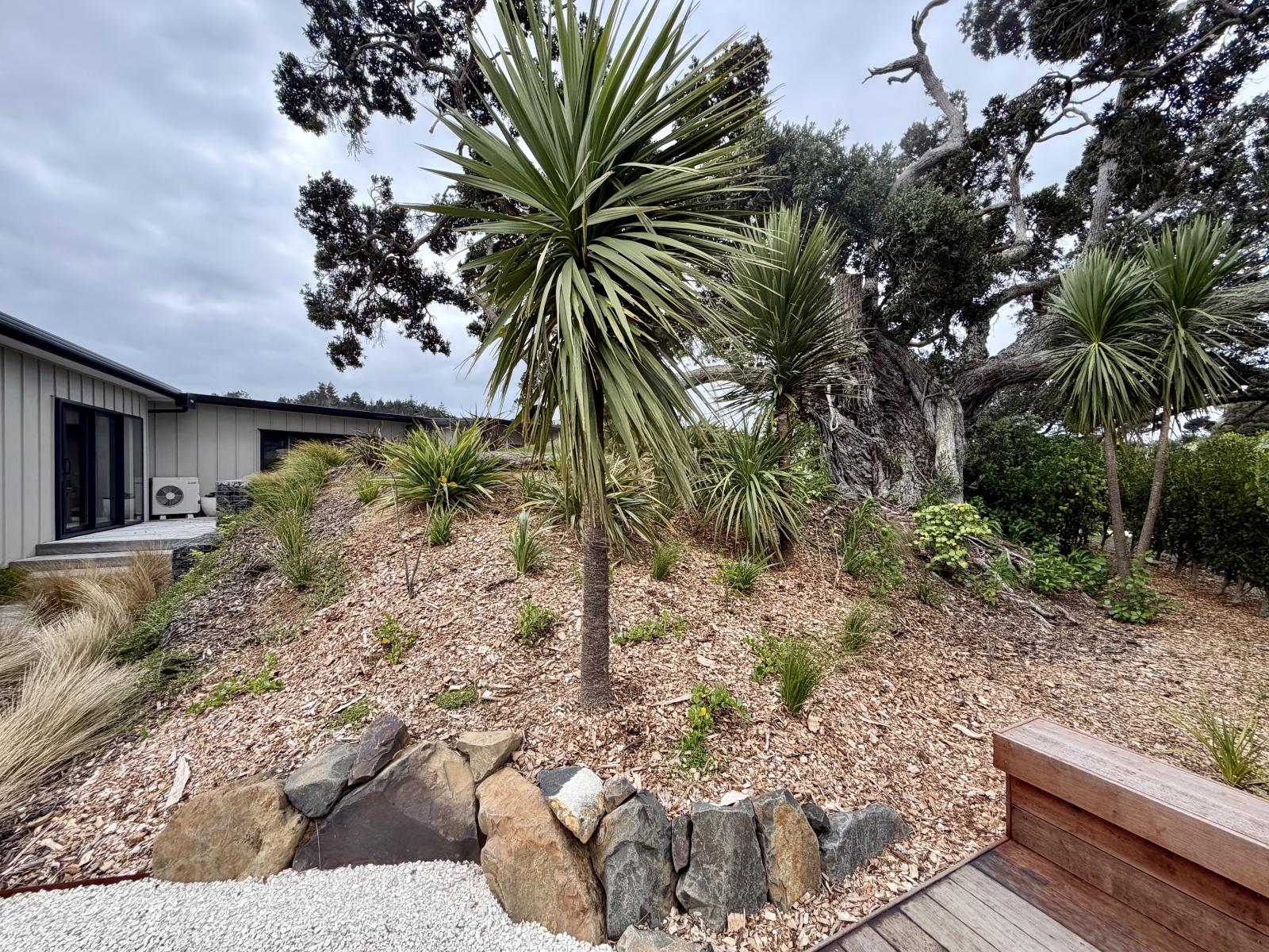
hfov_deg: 102.1
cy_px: 476
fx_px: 513
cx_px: 634
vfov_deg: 85.7
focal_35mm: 14
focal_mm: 2.22
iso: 50
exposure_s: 1/502
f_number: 2.2
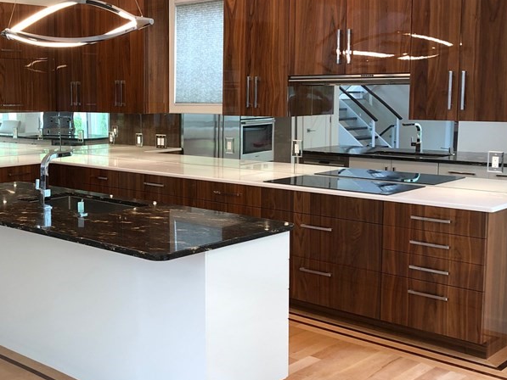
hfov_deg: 38.5
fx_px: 703
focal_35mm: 48
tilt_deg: -5.0
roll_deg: +0.6
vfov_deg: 30.3
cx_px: 122
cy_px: 169
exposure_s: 1/30
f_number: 1.8
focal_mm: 4
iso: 25
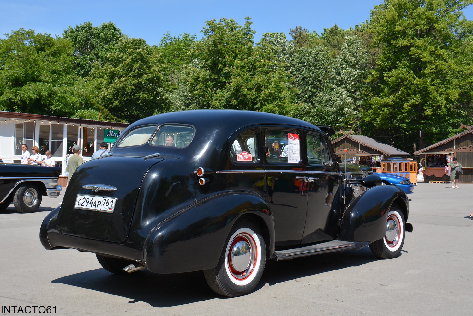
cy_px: 158
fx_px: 513
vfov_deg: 34.2
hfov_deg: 49.5
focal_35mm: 39
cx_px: 236
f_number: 8
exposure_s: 1/250
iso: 110
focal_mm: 26
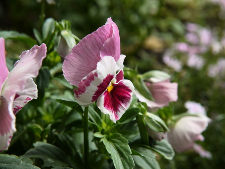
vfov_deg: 17.6
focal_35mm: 84
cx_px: 112
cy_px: 84
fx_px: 546
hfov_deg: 23.3
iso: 100
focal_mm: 42
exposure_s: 1/250
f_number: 7.1
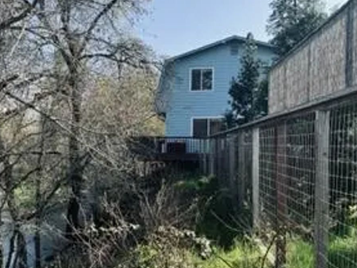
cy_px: 142
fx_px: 310
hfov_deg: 59.9
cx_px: 165
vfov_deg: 46.8
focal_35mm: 30
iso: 50
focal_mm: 5.7
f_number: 1.5
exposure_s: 1/1009
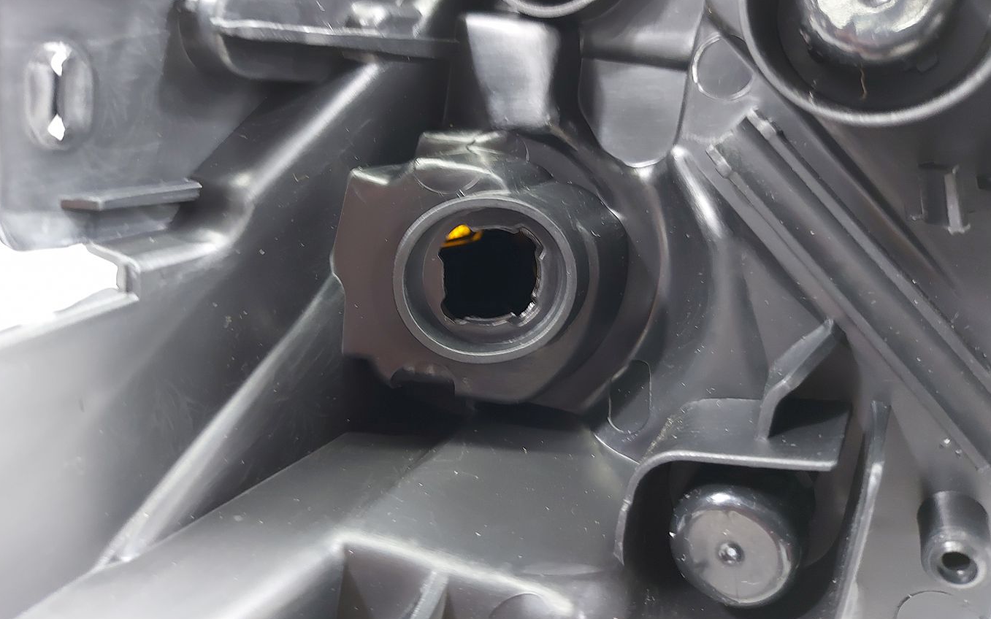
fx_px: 702
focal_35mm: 26
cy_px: 249
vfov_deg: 47.3
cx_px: 500
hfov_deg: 70.4
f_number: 1.8
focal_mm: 5.23
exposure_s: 1/25
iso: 250
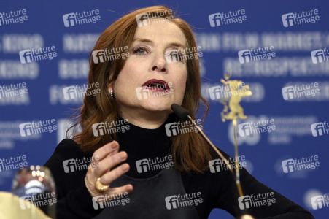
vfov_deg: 6.8
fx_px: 1849
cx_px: 164
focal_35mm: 202
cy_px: 110
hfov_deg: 10.2
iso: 640
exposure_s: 1/400
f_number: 3.2
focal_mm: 135
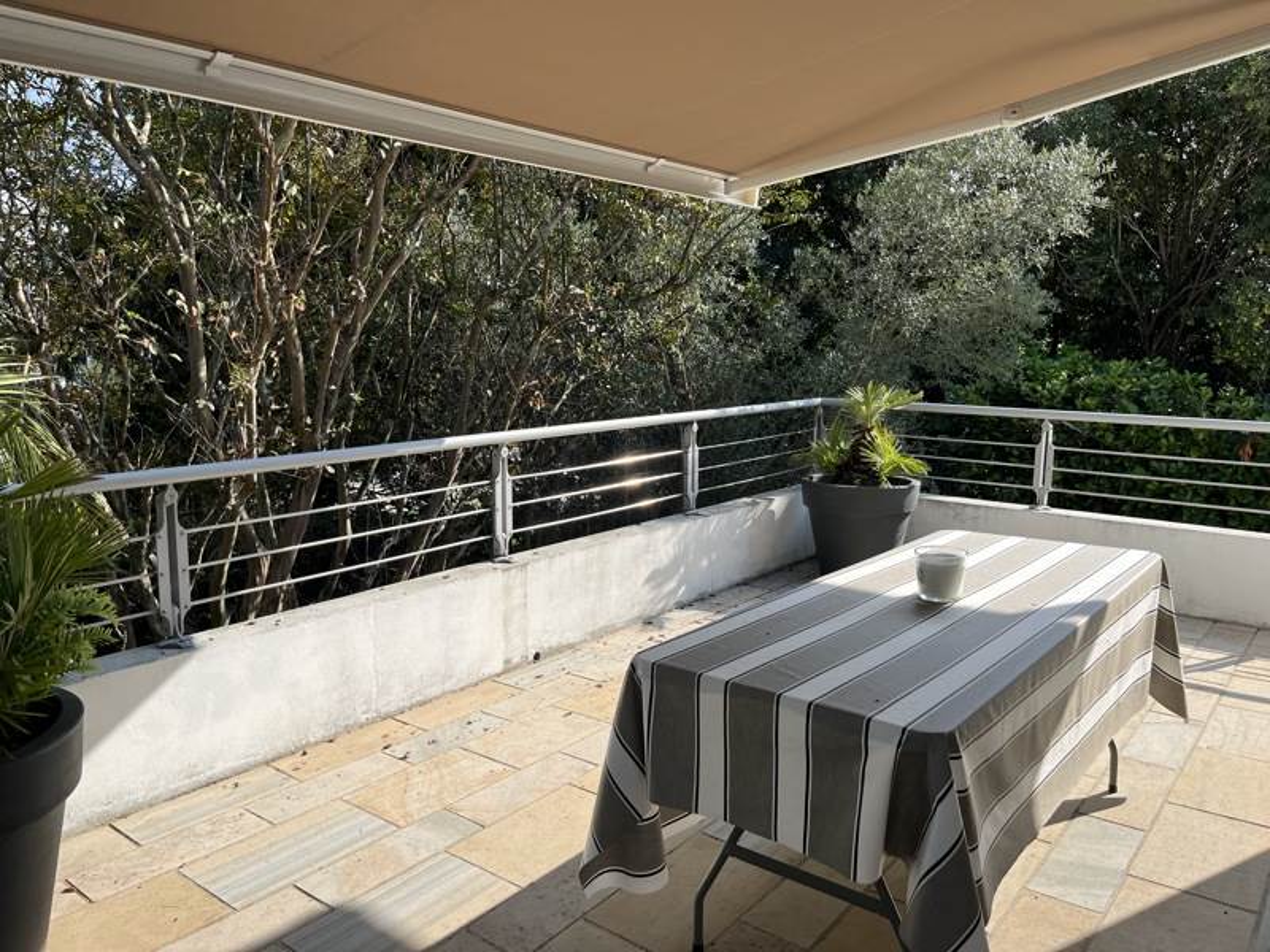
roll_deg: -0.5
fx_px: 954
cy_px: 476
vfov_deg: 53.1
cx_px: 635
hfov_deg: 67.3
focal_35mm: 26
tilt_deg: -6.8
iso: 50
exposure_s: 1/2410
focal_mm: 5.1
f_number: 1.6
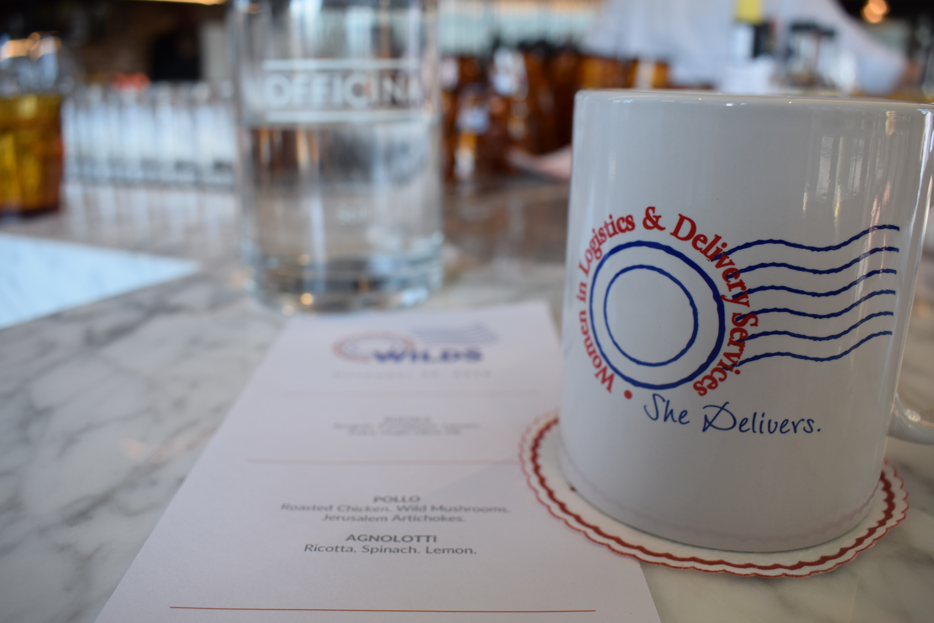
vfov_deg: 43.6
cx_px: 467
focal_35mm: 30
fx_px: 778
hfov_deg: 61.9
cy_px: 312
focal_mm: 20
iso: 400
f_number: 6.3
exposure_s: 1/160
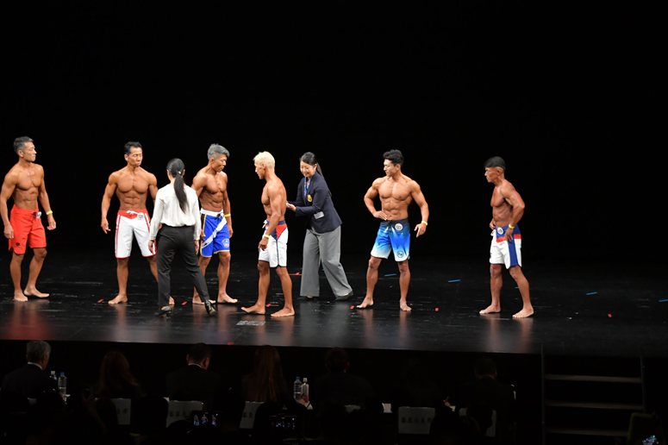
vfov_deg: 11.7
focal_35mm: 117
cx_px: 334
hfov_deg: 17.5
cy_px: 222
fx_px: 2170
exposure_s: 1/400
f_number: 5.6
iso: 3200
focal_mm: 78
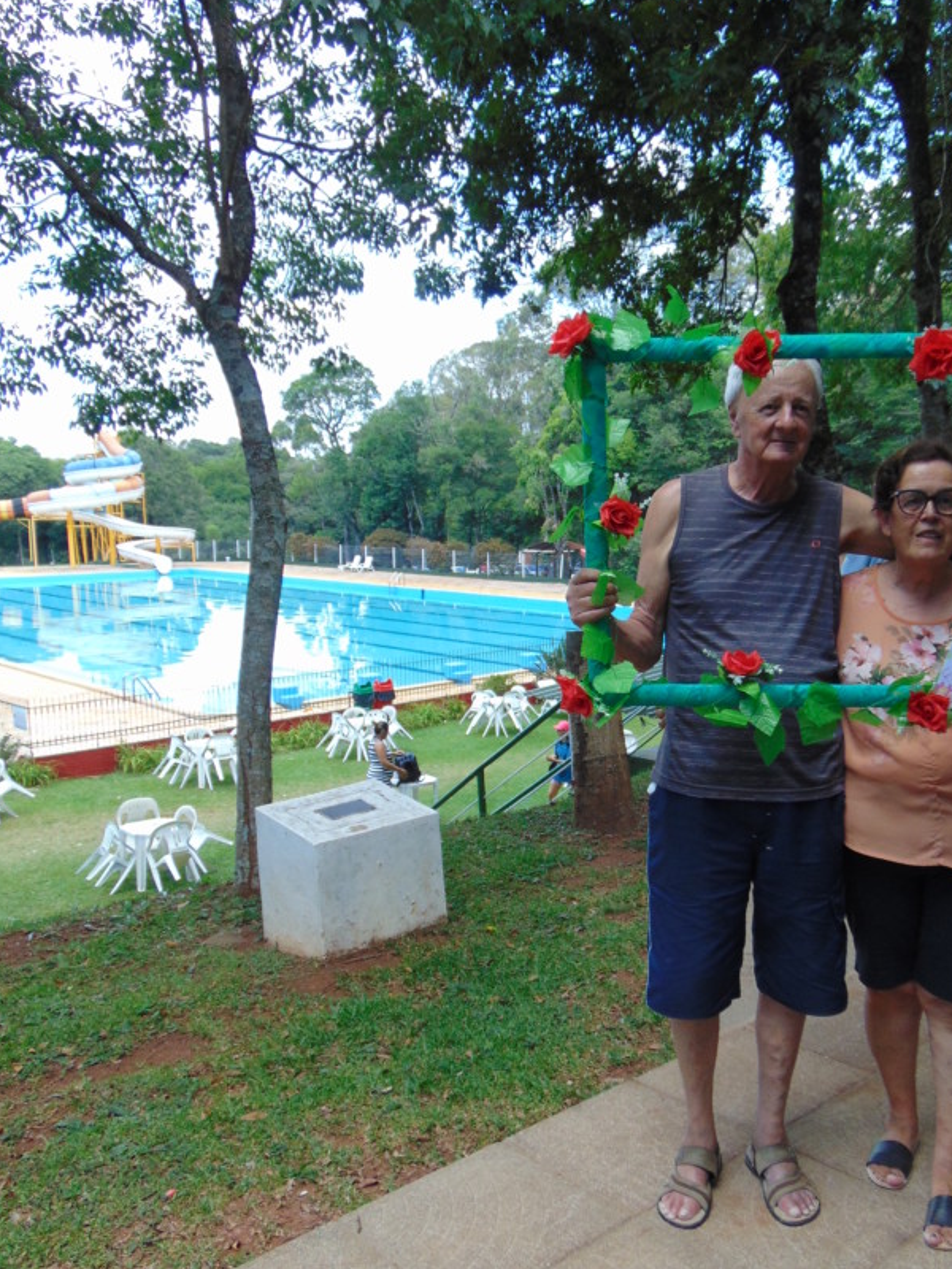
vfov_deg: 56.7
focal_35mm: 32
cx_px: 592
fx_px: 1173
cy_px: 688
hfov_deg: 43.8
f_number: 3
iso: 80
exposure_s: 1/250
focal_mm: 4.5
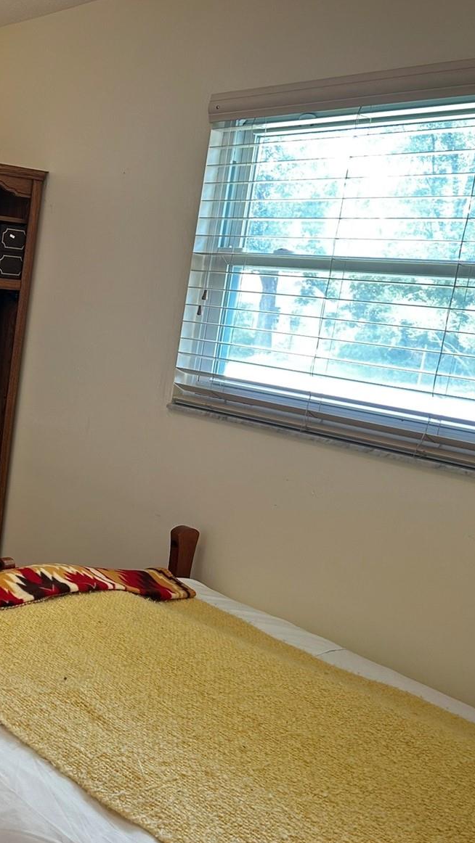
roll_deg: -5.8
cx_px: -25
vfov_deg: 51.6
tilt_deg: -8.5
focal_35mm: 39
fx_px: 873
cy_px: 411
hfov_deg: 28.2
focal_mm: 5.7
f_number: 1.5
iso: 80
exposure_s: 1/60
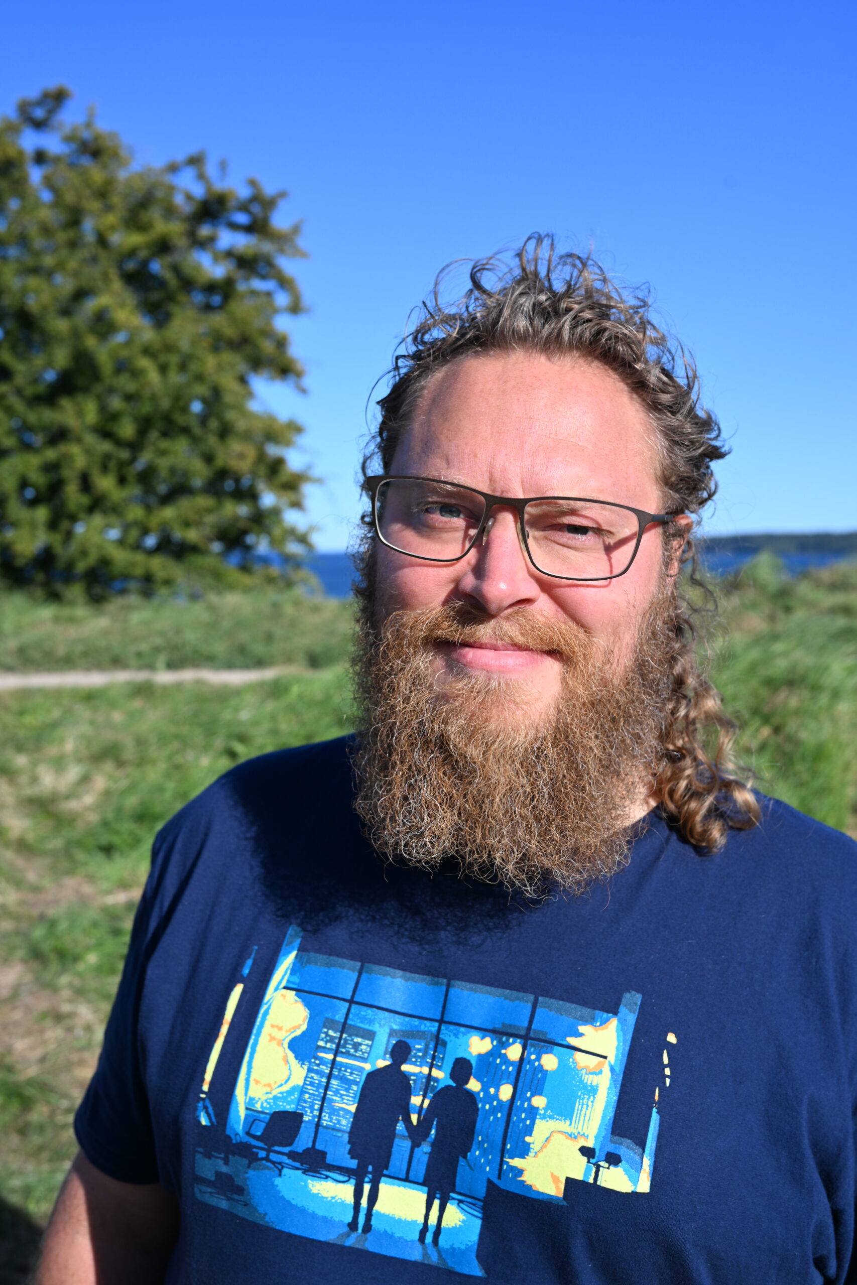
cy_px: 642
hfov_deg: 33.4
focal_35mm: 40
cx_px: 428
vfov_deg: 48.5
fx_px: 1428
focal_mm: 40
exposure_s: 1/400
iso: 100
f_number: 7.1
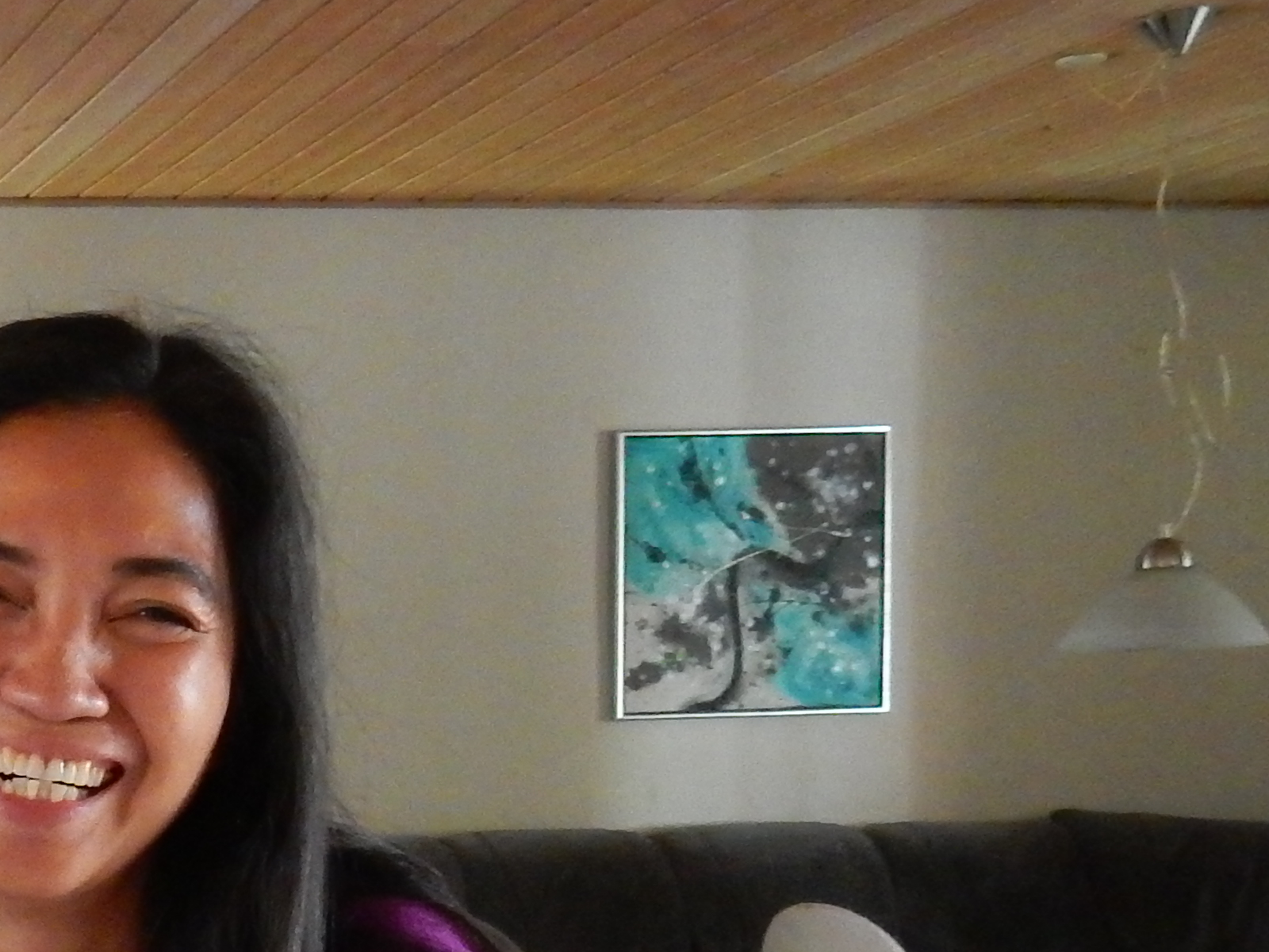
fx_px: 2639
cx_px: -420
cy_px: 1007
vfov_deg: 19.7
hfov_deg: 23.6
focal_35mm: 72
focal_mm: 4.5
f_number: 3.7
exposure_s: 1/30
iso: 800
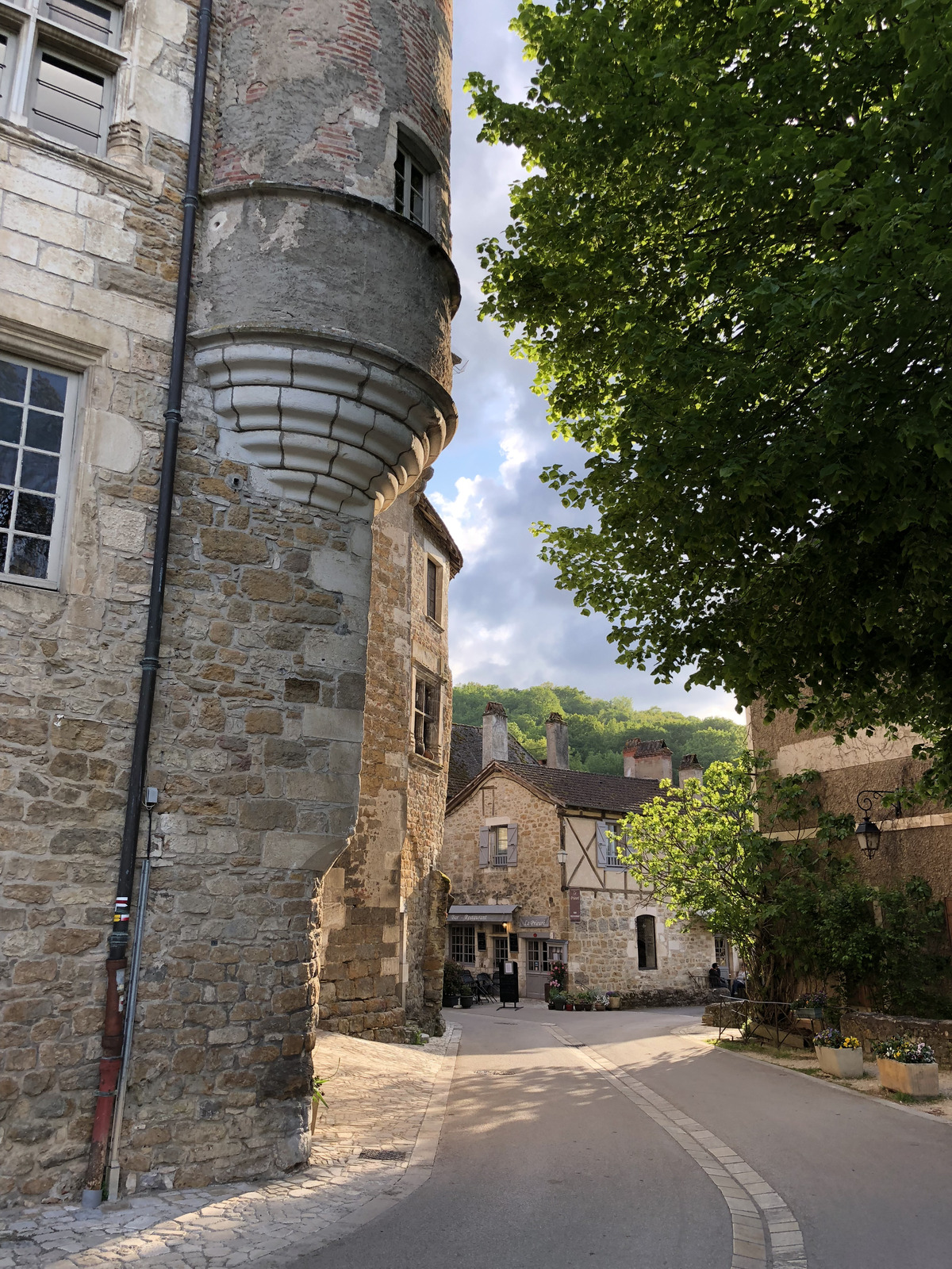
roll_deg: +0.8
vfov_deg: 63.4
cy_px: 634
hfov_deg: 49.7
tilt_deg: +15.9
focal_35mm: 28
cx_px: 476
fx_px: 1027
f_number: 1.8
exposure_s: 1/308
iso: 20
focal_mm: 4
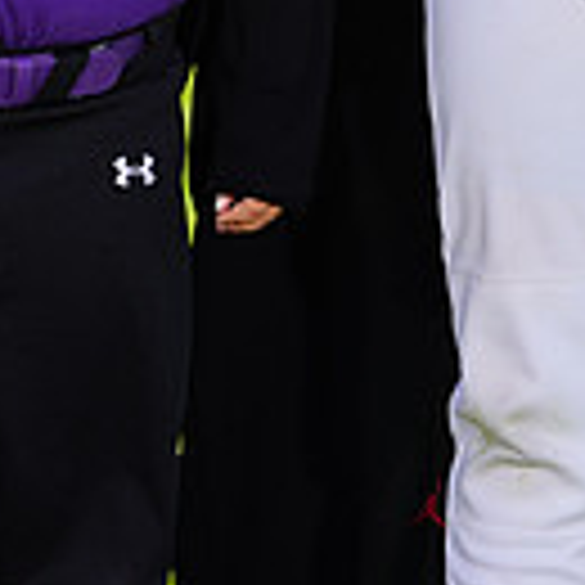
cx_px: 241
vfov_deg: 2.8
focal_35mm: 624
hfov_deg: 2.8
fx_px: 11931
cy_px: -508
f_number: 8
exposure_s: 1/250
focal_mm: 164
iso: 100
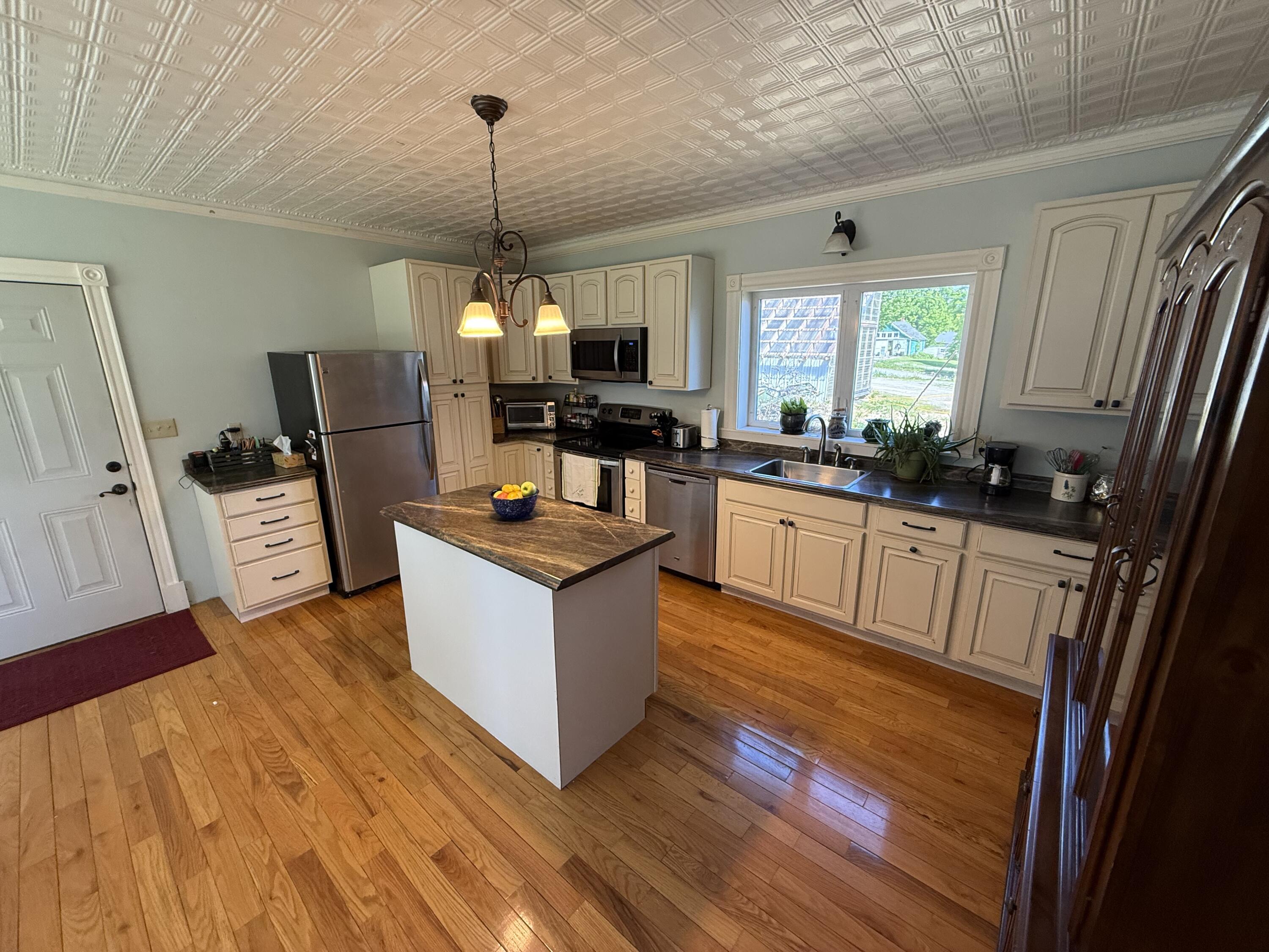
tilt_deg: -14.1
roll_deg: -0.1
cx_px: 634
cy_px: 476
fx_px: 513
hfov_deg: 102.1
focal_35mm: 14
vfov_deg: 85.7
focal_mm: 2.22
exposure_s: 1/120
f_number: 2.2
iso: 200
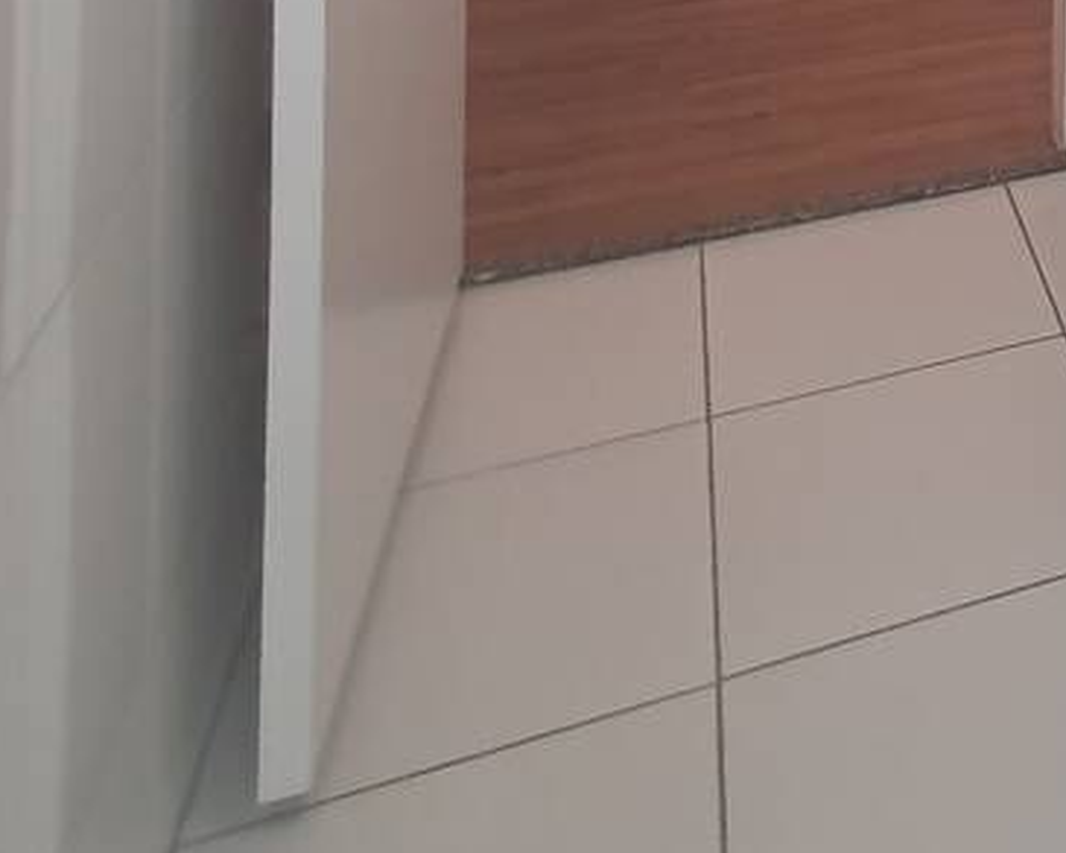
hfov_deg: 29.2
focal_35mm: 50
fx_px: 1577
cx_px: 1431
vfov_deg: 20.8
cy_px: -686
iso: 160
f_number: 2.2
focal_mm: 1.8
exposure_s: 1/60
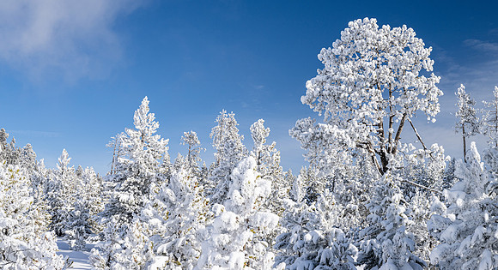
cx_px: 249
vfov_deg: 21.7
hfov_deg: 38.9
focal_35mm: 54
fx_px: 705
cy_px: 104
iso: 280
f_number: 11
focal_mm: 51
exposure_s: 1/125
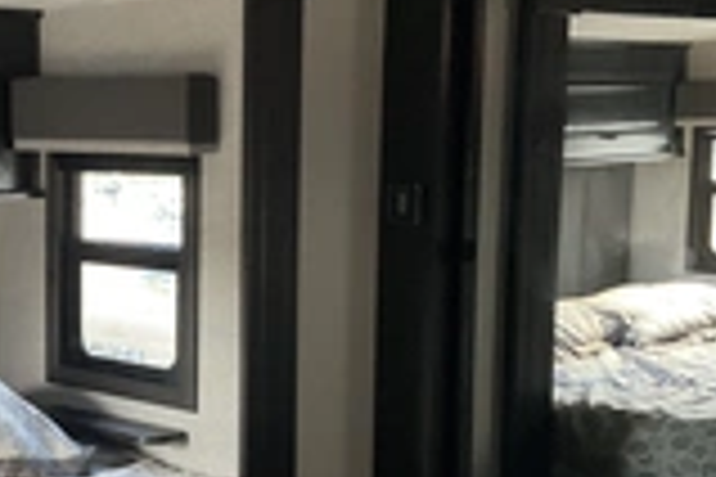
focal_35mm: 76
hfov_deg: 25.9
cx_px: 81
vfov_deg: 17.9
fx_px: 1511
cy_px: 279
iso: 320
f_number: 1.8
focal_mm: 3
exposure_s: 1/31
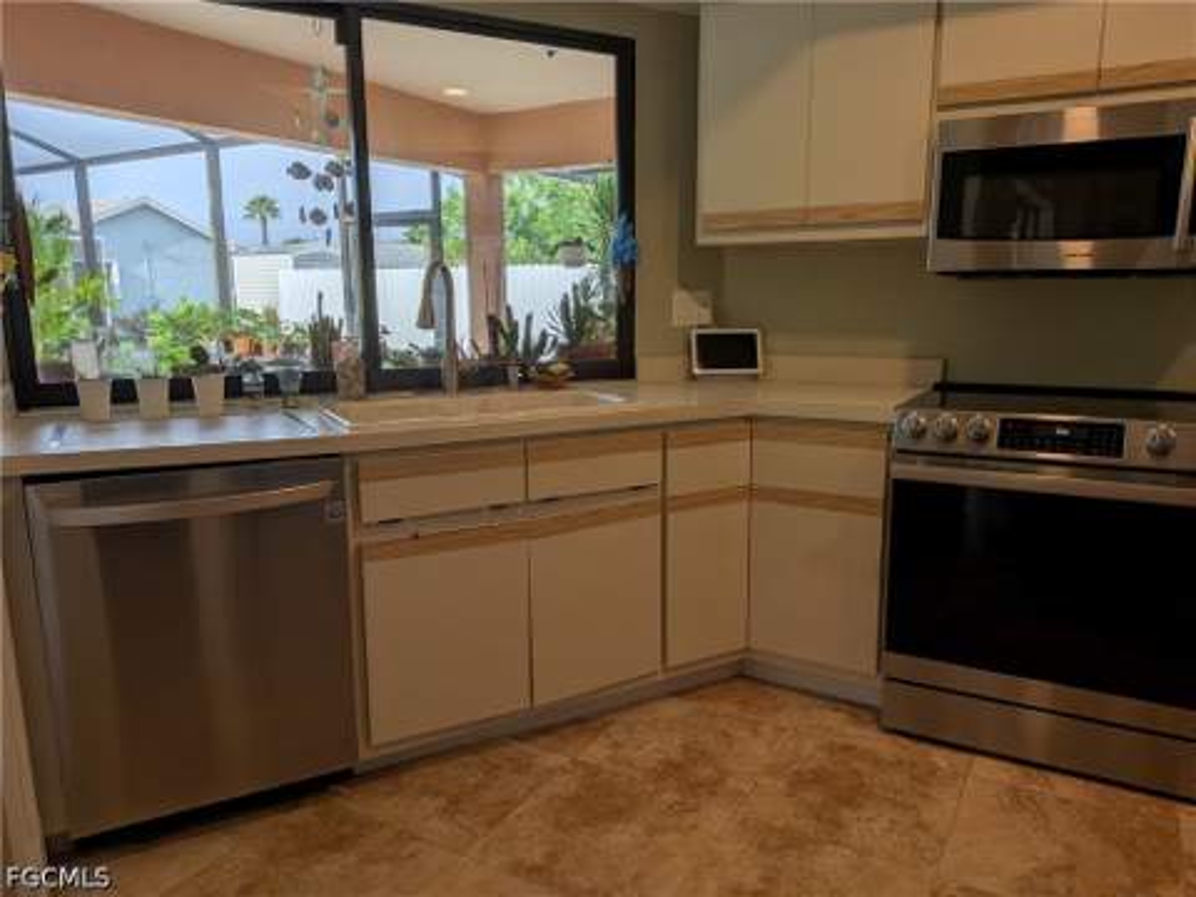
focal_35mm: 24
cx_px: 598
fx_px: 829
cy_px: 448
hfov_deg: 71.6
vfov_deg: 56.8
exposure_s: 1/2160
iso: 25
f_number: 1.7
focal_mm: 4.53
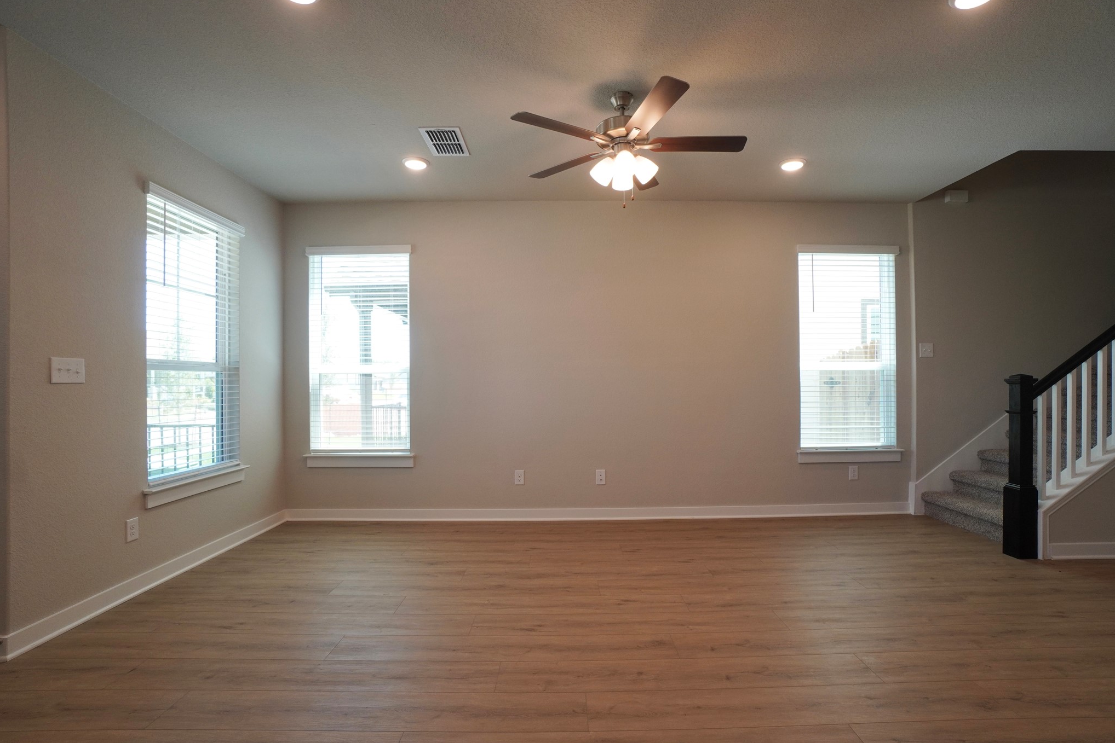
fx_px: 496
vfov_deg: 73.7
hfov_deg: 96.7
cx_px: 566
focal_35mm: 16
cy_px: 382
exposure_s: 1/80
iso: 500
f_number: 6.3
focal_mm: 10
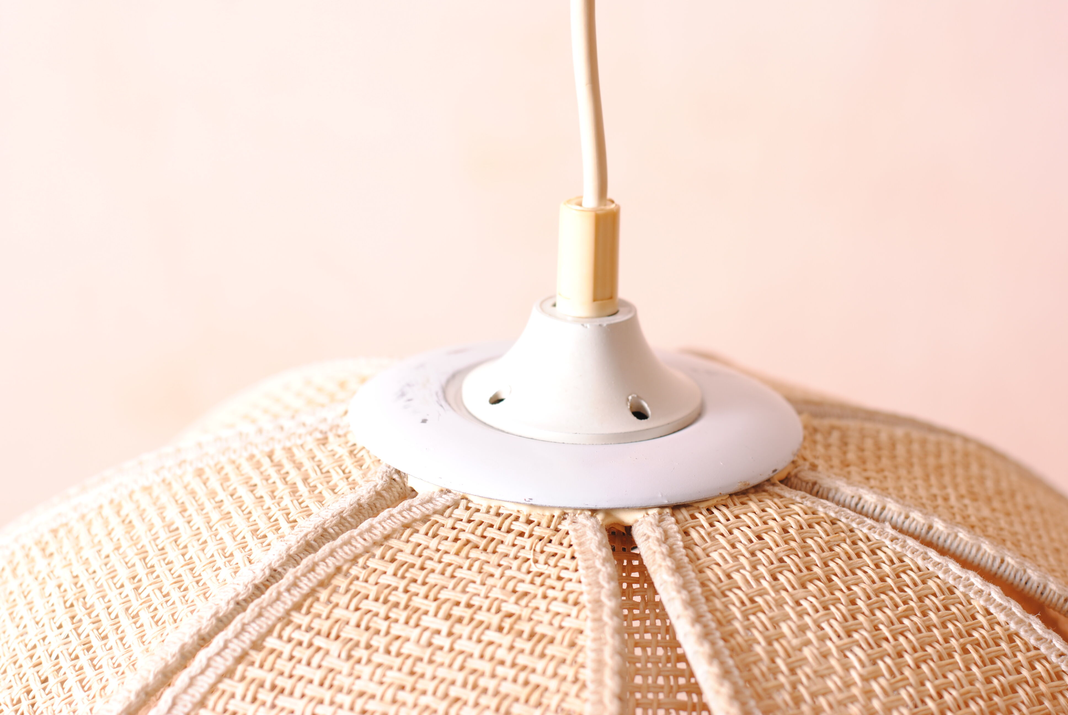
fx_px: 2228
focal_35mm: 75
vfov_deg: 18.2
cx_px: 534
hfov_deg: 27.0
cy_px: 358
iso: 100
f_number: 4
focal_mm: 50
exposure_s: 1/60
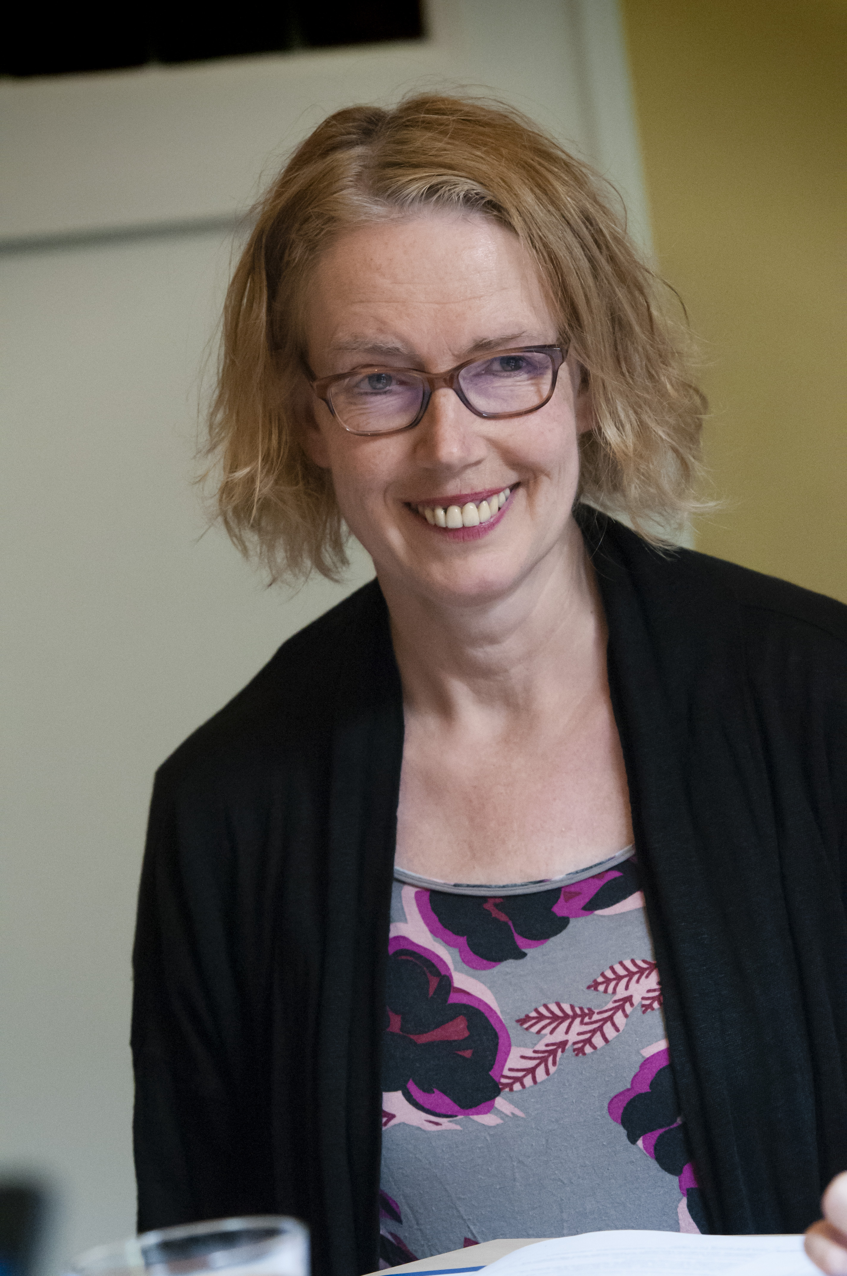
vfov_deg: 11.0
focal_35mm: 188
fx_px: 6634
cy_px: 638
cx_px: 424
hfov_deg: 7.3
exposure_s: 1/125
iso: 3200
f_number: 5
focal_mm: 125
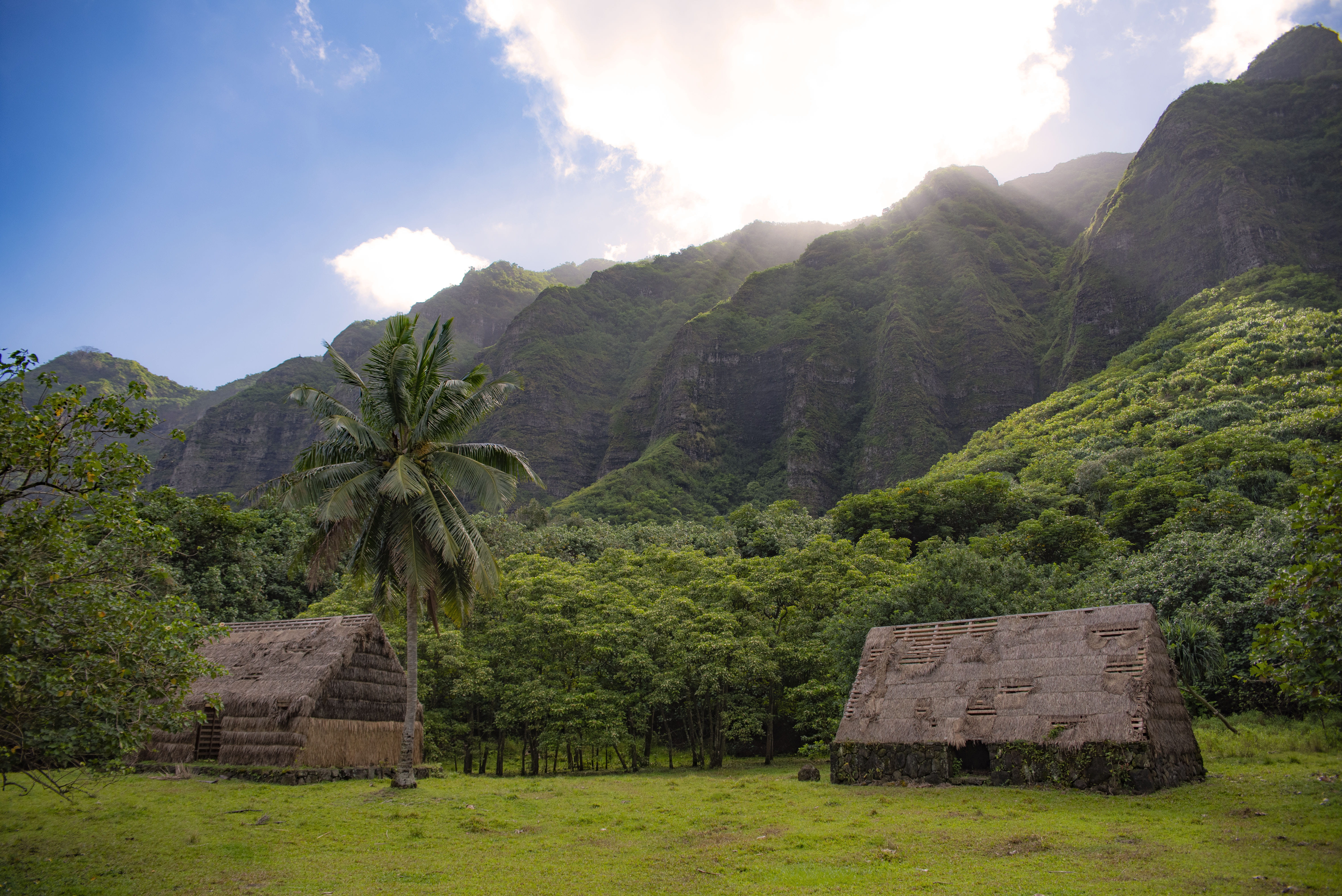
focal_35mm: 24
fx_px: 895
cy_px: 448
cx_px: 671
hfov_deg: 73.7
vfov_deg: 53.2
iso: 200
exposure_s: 1/1600
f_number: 3.5
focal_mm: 24
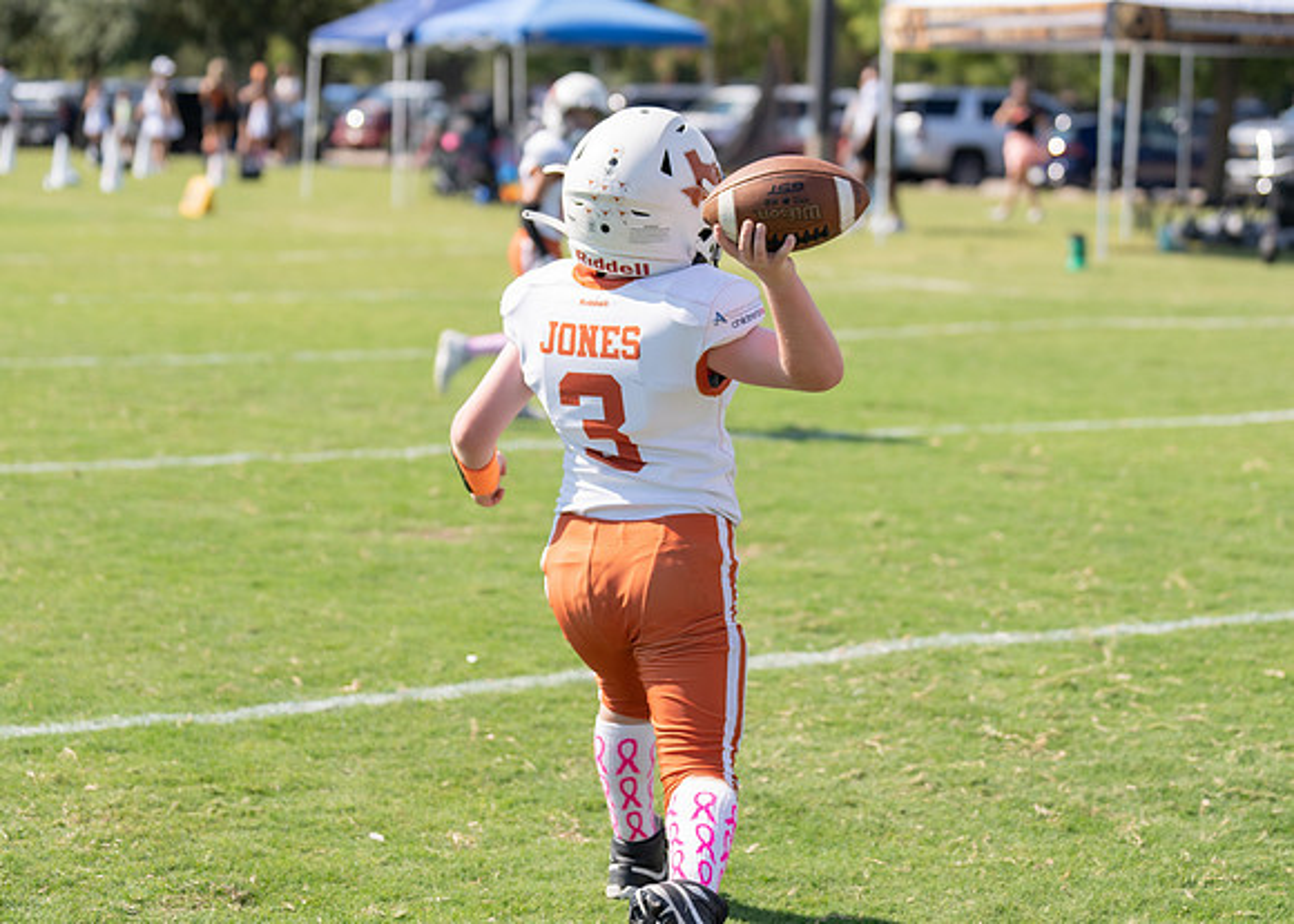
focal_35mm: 93
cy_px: 340
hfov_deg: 21.4
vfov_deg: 15.3
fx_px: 3431
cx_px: 681
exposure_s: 1/1250
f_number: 2.8
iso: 100
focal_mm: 70
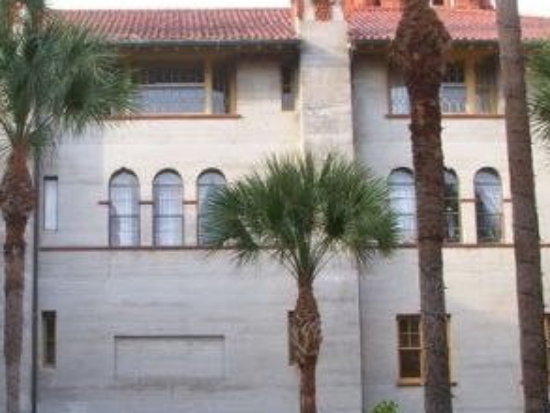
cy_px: 265
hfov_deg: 23.3
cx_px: 148
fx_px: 1319
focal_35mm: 83
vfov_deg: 17.8
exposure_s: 1/160
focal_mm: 6.3
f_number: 3.3
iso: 100
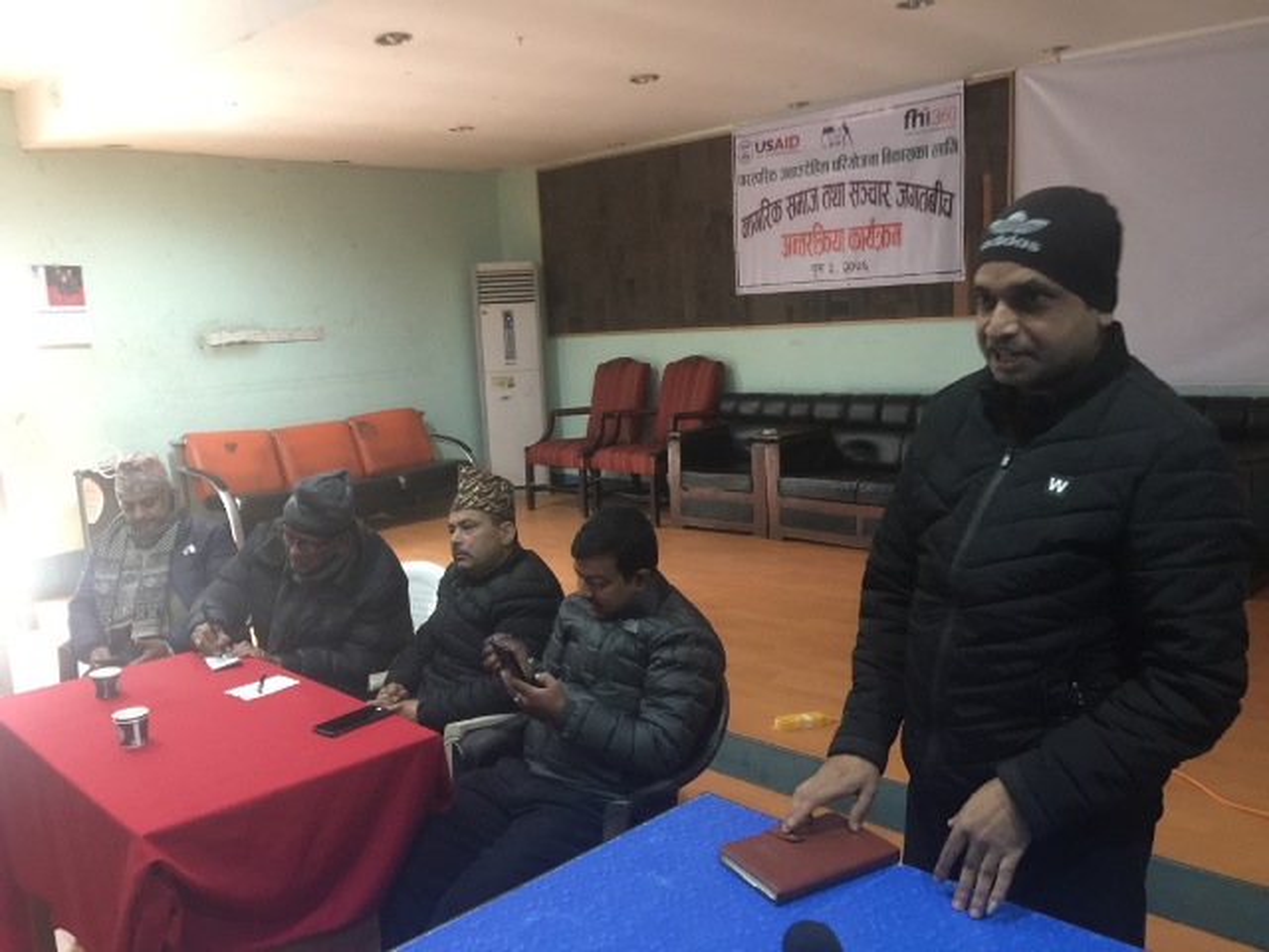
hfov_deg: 61.7
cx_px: 634
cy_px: 476
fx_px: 1063
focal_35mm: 29
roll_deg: +0.9
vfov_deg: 48.2
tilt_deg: -8.6
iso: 100
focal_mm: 4.15
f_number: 2.2
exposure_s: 1/4
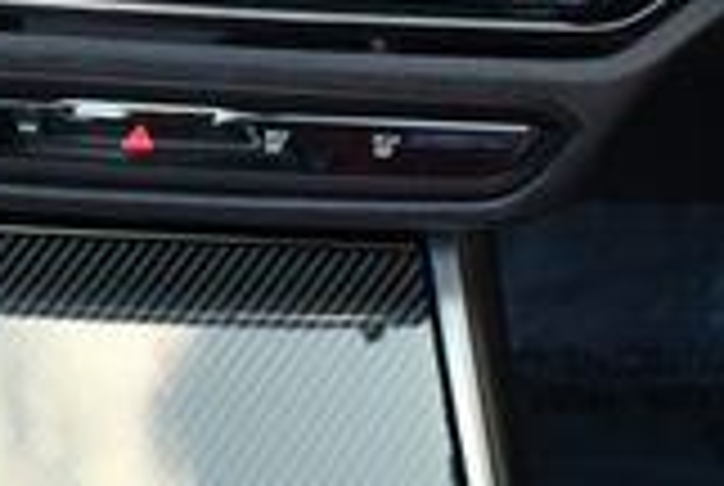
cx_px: -495
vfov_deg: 9.5
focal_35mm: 143
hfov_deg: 13.2
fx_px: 2881
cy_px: -135
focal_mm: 18
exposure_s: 1/250
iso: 560
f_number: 3.5
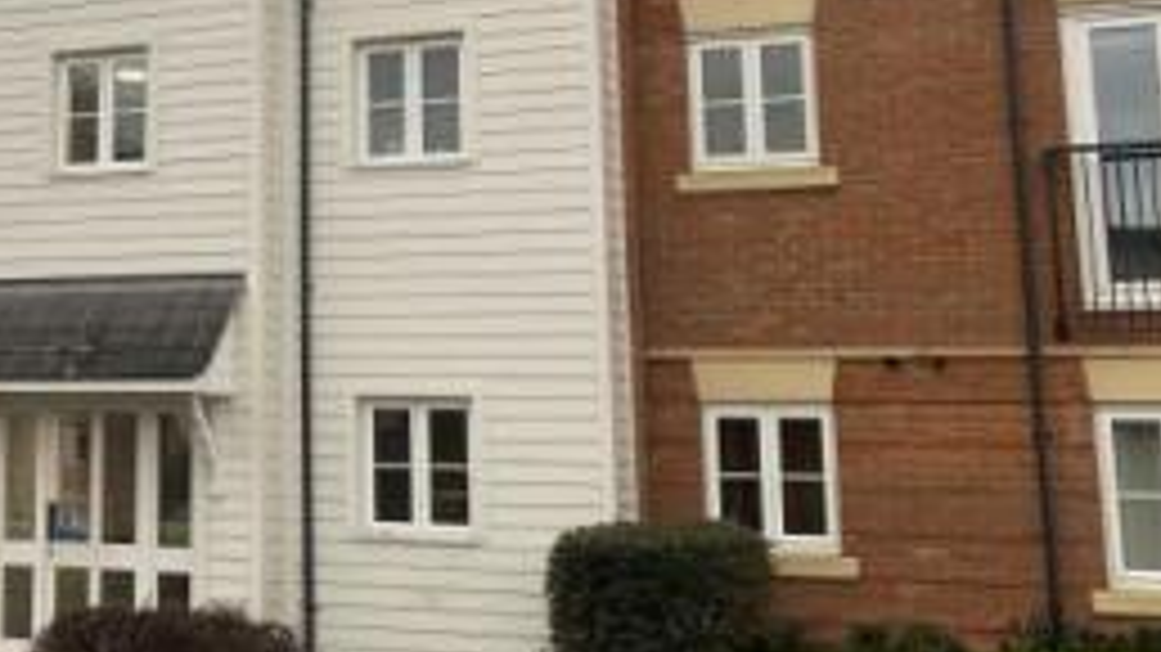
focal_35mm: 64
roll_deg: -2.1
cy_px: 70
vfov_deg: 18.5
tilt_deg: +12.3
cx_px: 65
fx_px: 1970
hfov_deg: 31.0
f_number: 1.8
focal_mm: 4.25
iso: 32
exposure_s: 1/208
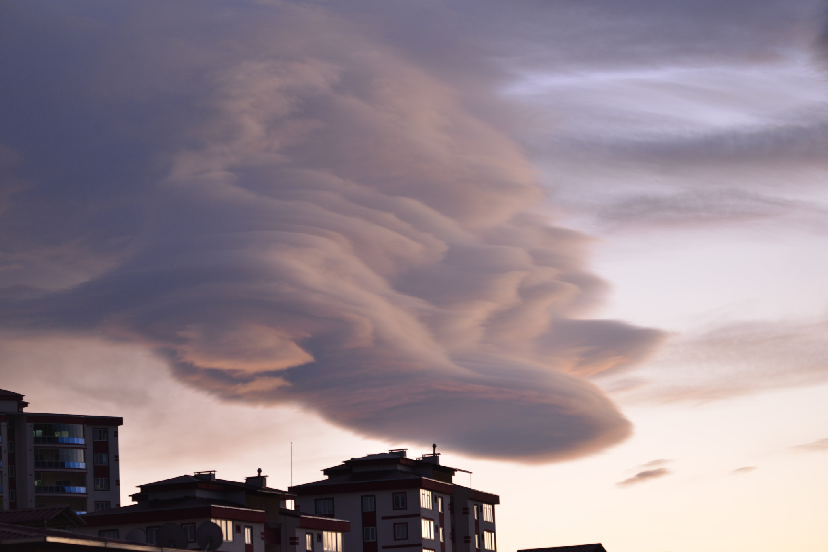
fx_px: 3451
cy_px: 276
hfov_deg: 13.7
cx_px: 414
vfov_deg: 9.2
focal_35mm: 150
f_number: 4
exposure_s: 1/25
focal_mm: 150
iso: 640
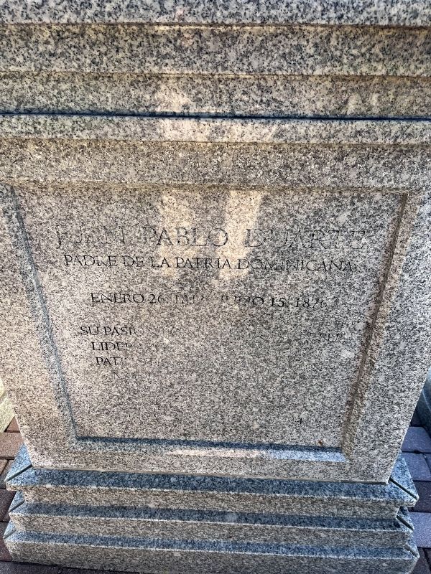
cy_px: 287
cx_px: 216
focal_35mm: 26
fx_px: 432
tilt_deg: -33.9
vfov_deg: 67.3
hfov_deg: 53.1
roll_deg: -1.2
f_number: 1.6
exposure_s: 1/384
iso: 50
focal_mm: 5.1
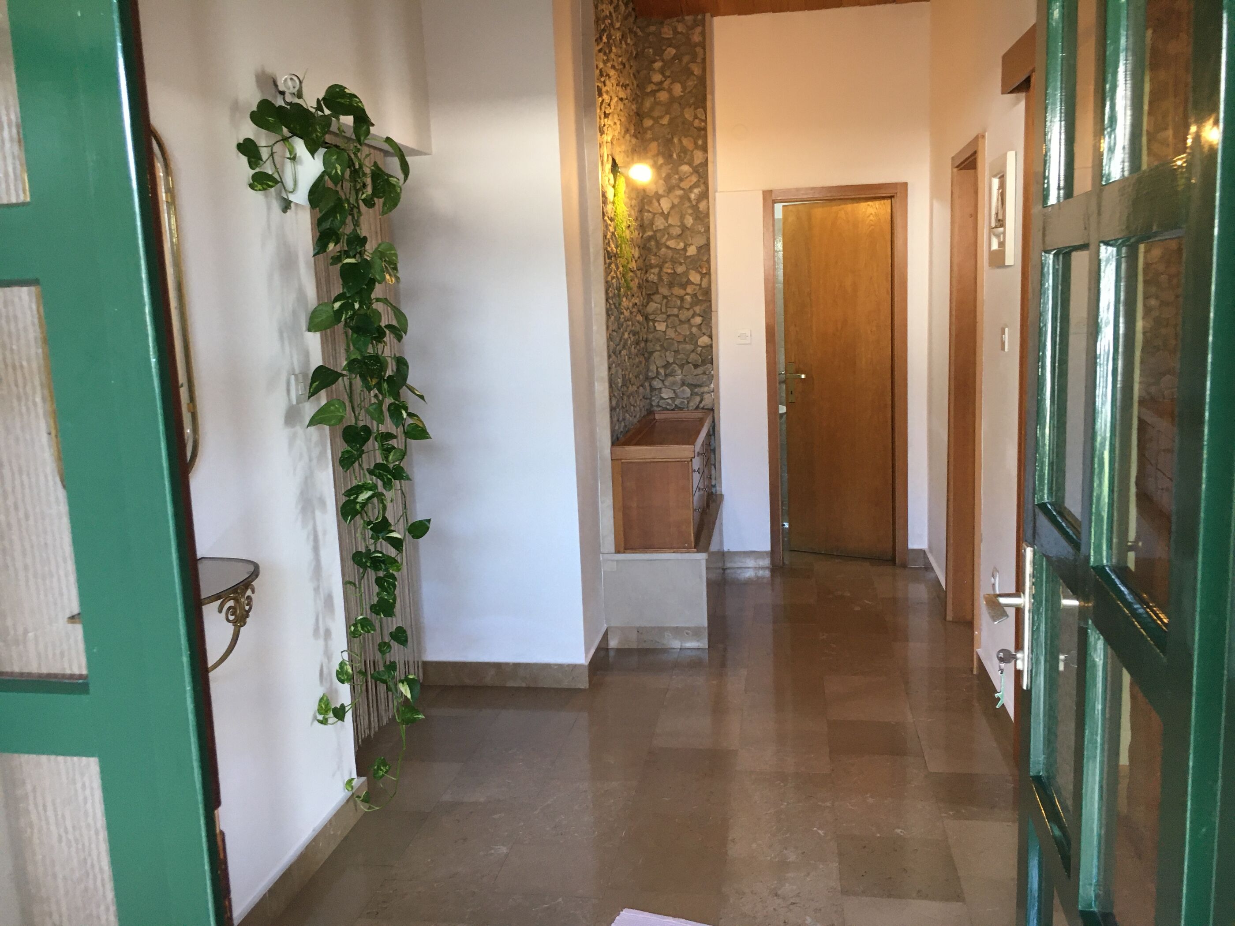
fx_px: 1035
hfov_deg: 61.7
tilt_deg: -6.9
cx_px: 618
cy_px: 463
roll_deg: +1.7
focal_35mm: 29
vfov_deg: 48.2
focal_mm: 4.15
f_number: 2.2
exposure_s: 1/33
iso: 125
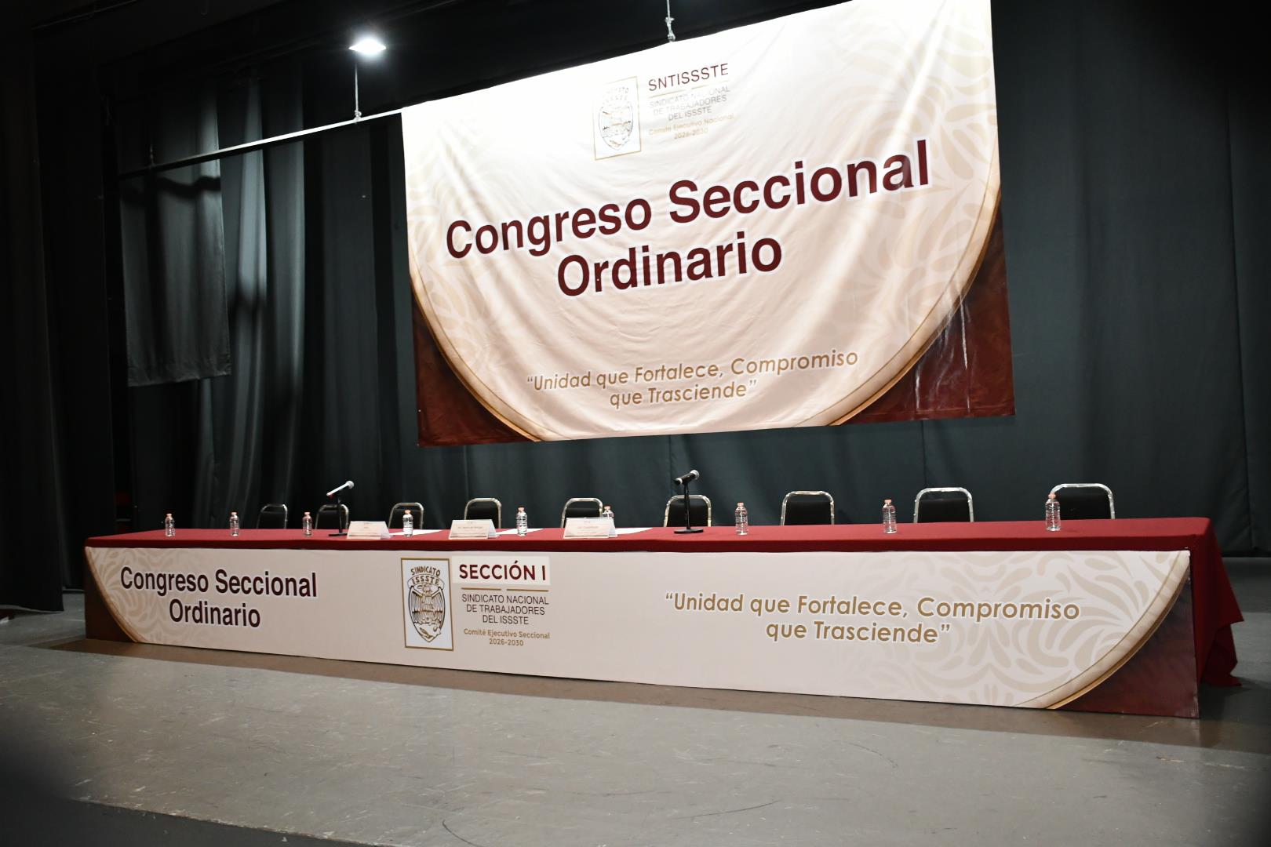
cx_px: 636
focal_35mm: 30
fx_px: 1059
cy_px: 424
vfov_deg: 43.6
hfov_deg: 61.9
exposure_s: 1/60
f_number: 4
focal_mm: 20
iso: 1800
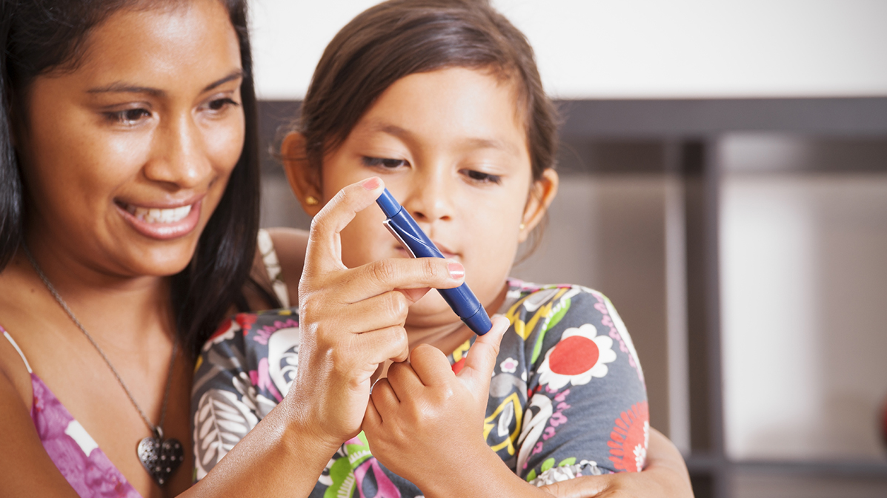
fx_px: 3457
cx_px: 444
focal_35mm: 147
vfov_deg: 8.3
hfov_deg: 14.6
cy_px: 261
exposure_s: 1/40
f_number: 6.3
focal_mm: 140
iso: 200
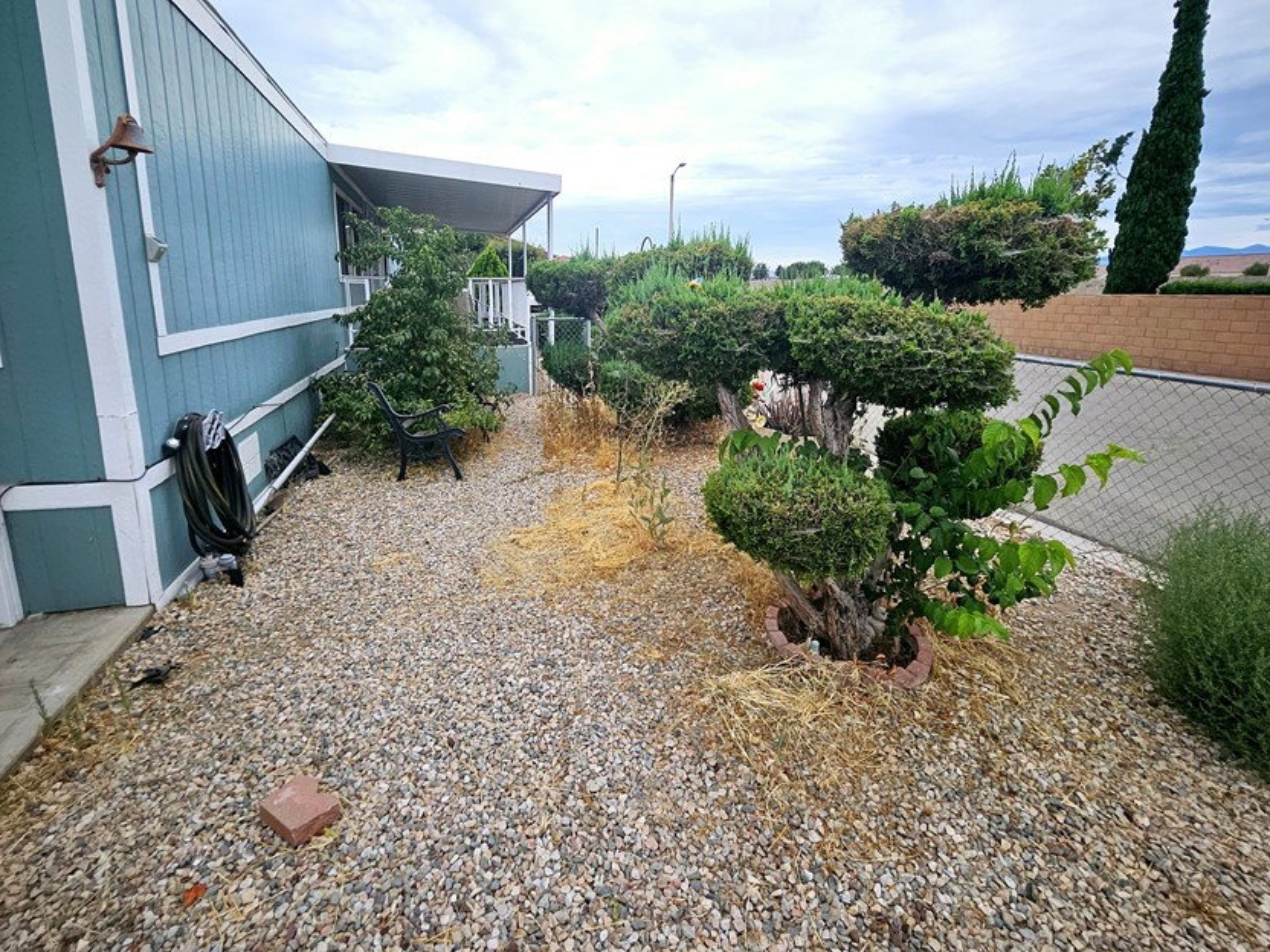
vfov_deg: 77.7
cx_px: 614
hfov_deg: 94.5
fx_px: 587
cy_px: 412
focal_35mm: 16
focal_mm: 1.74
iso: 32
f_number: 2.2
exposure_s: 1/1250
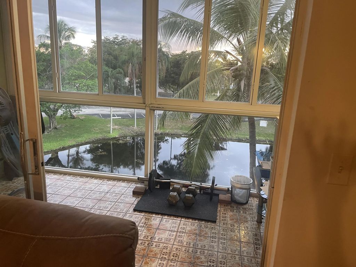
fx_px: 267
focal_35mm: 26
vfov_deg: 53.1
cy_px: 134
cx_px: 178
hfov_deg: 67.3
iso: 320
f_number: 1.6
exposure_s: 1/60
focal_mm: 4.2
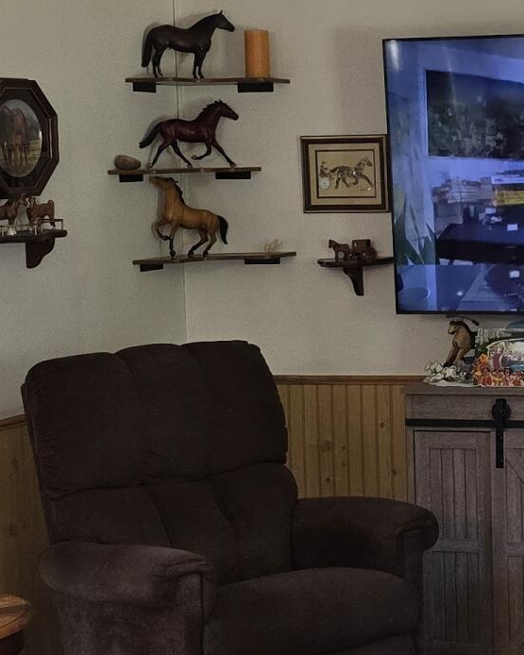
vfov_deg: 19.7
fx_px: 1881
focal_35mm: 97
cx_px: 648
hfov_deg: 15.2
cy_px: 227
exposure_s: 1/120
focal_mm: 6.3
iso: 250
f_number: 1.7
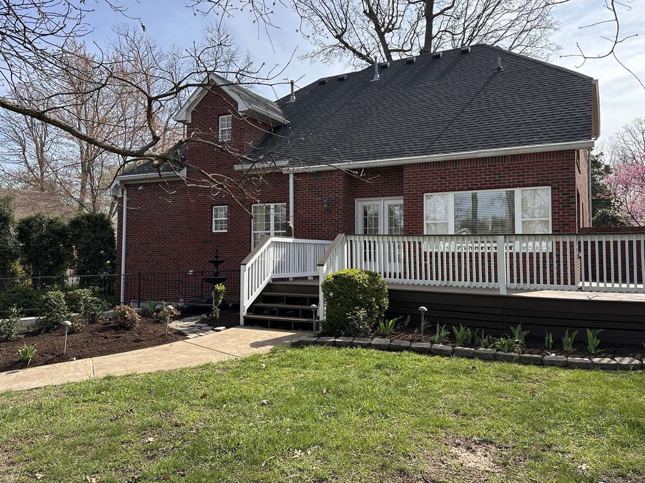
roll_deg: -0.6
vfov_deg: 51.3
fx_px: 503
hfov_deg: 65.3
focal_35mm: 27
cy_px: 224
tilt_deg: +3.2
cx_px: 328
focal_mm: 6.86
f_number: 1.78
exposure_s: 1/2070
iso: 80
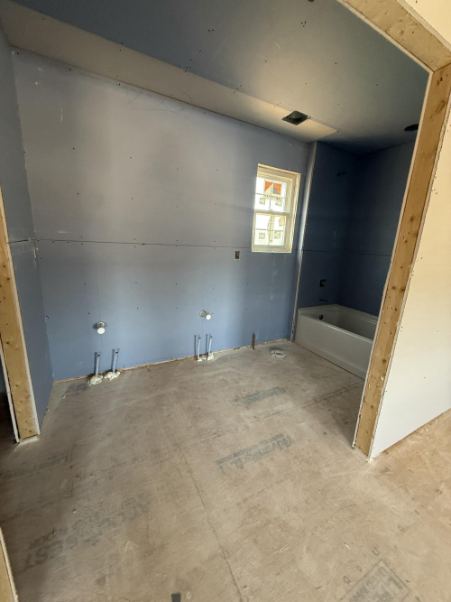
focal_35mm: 14
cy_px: 301
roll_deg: -4.1
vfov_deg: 102.1
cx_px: 226
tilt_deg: -13.5
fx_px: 243
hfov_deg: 85.7
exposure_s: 1/99
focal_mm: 2.22
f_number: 2.2
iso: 320
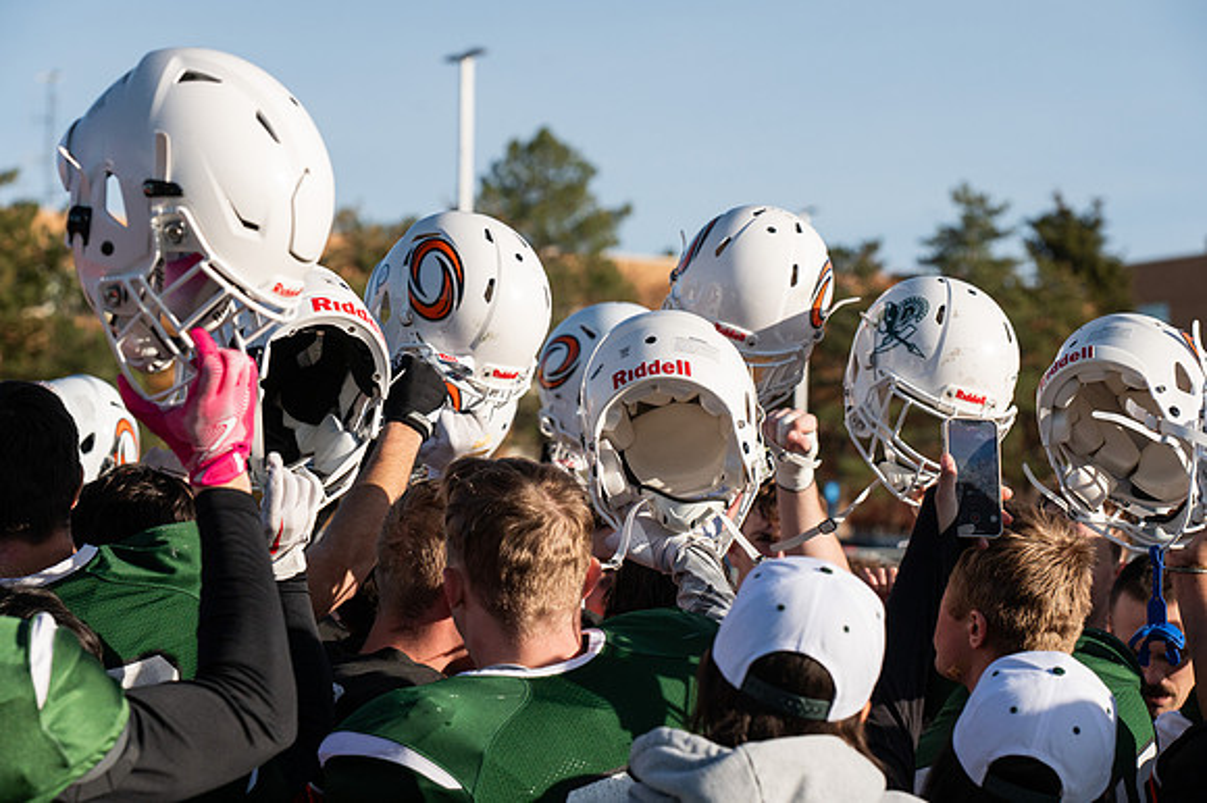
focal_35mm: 122
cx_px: 604
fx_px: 4088
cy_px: 402
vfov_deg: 11.2
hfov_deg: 16.8
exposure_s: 1/3200
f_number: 6.3
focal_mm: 122
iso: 640
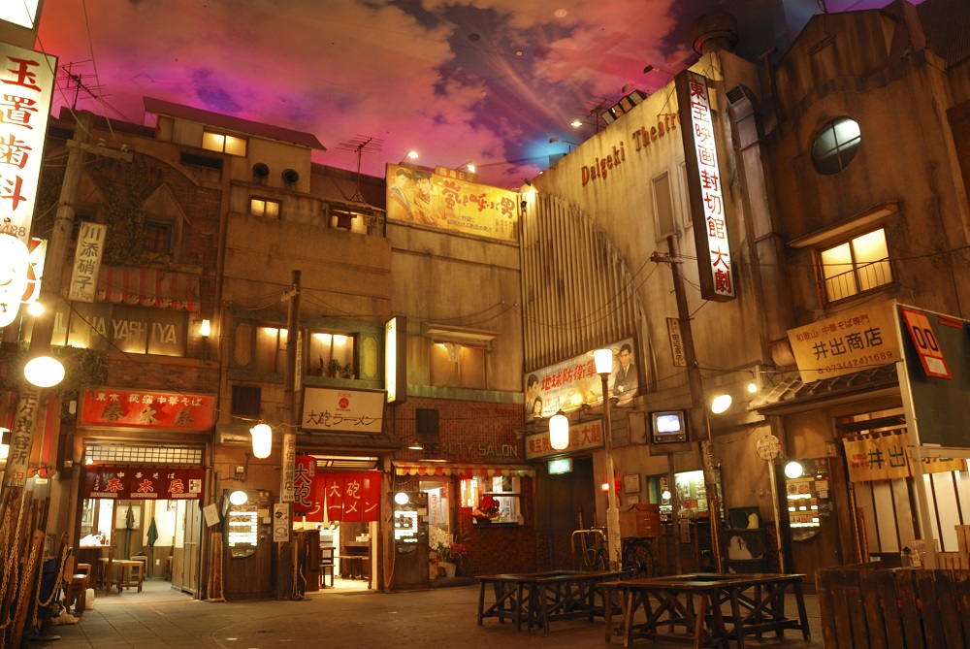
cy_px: 324
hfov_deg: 67.3
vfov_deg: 48.0
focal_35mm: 27
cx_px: 485
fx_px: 728
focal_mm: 18
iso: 200
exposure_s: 1/1.3
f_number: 5
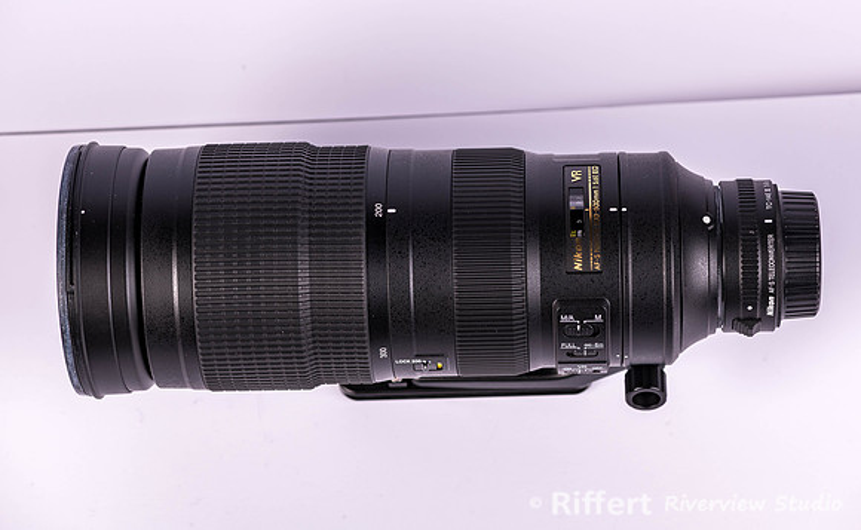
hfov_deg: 17.7
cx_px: 439
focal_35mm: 119
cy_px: 244
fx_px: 2769
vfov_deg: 10.9
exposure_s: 1/160
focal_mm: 105
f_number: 8
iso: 64
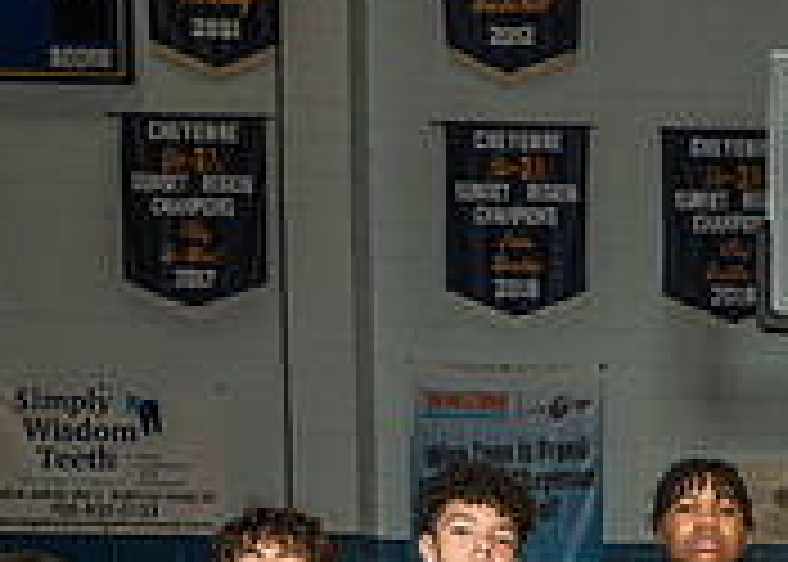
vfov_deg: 14.4
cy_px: 897
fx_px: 2037
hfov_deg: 20.2
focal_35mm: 91
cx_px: 999
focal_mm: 26
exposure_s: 1/125
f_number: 7.1
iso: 125
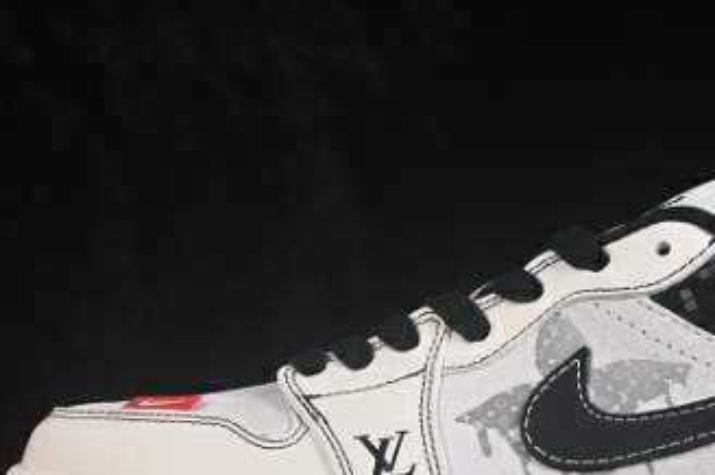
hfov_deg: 12.3
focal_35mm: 167
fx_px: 3313
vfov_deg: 8.2
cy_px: 279
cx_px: 534
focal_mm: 50
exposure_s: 1/80
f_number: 8
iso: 160
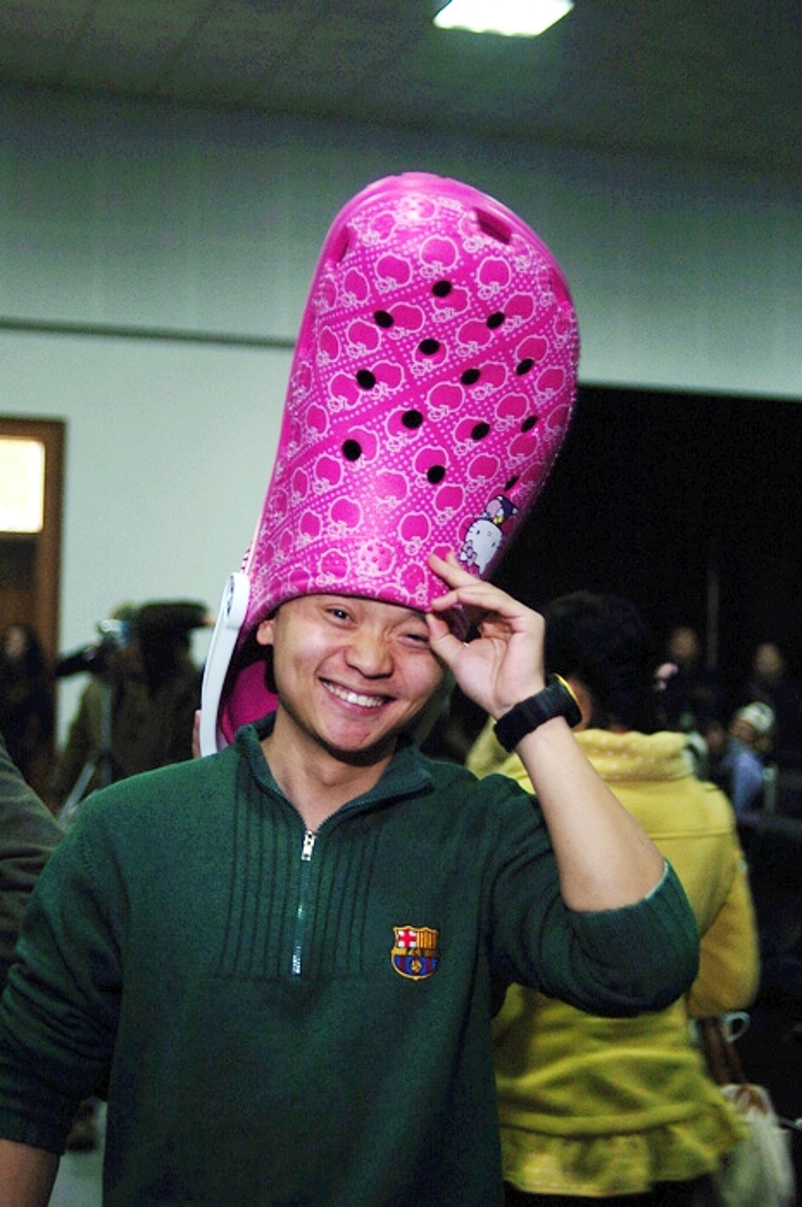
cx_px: 401
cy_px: 604
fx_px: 1759
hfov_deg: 25.7
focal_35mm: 52
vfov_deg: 37.9
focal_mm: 35
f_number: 2
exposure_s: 1/40
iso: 200
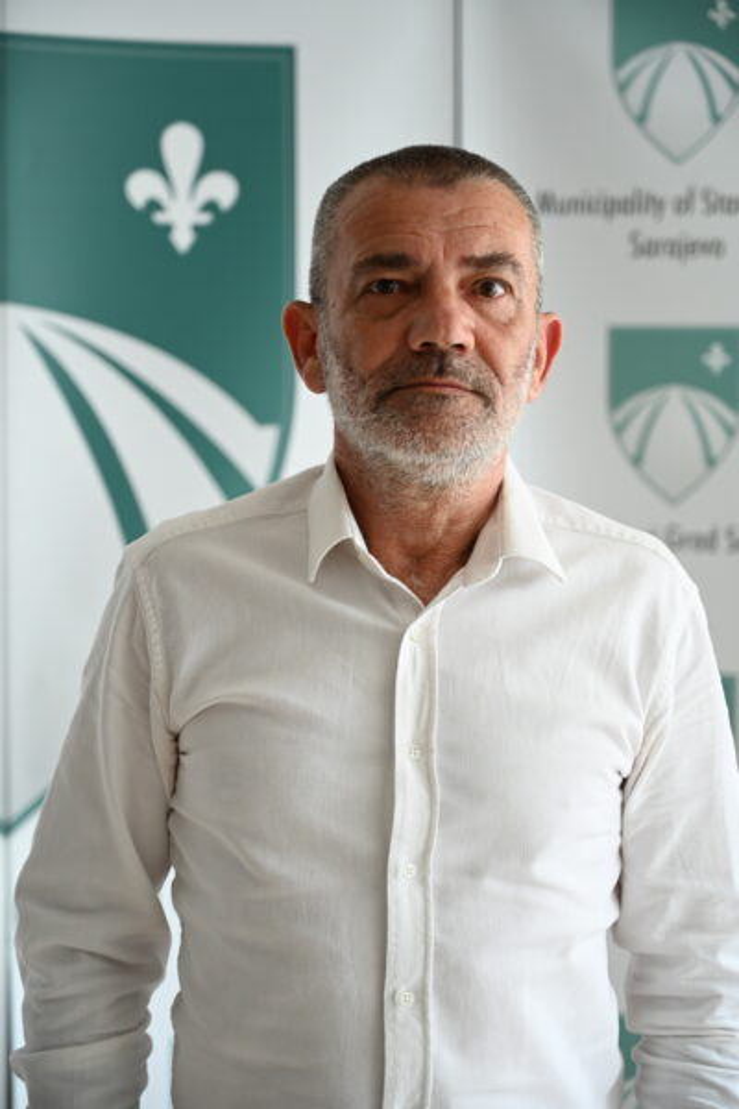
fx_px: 2155
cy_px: 554
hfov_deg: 19.5
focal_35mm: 70
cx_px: 370
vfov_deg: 28.8
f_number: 4
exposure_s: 1/160
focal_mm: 70
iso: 1250
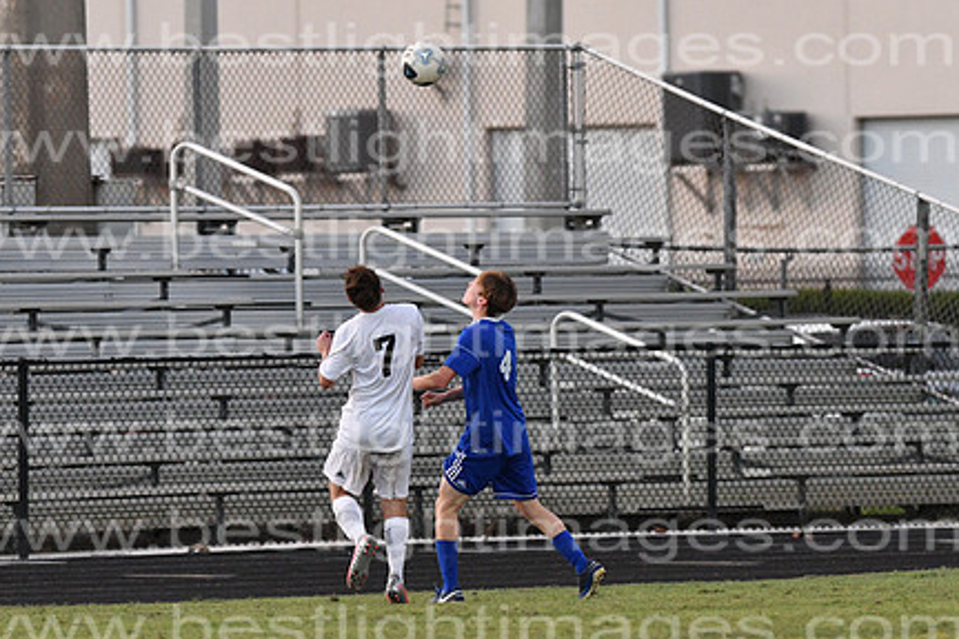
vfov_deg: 2.3
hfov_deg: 3.4
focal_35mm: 604
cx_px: 460
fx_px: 16089
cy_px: 389
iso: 4000
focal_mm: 300
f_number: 4.5
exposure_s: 1/1000
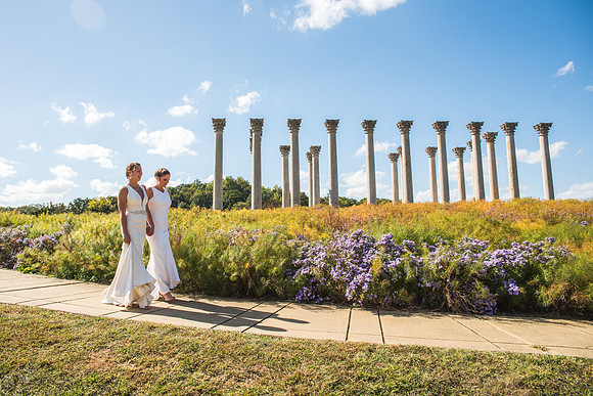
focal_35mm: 26
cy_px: 181
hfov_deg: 69.2
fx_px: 429
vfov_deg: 49.5
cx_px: 272
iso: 200
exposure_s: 1/2500
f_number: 5.6
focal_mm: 24
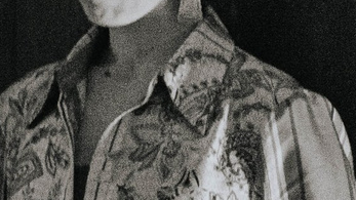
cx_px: -755
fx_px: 3709
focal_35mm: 393
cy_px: 11
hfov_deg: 5.2
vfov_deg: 3.1
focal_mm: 50
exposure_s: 1/100
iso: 4000
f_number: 1.8
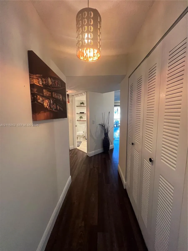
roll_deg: +0.7
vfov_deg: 106.2
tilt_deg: -7.0
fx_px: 94
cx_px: 94
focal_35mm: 13
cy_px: 126
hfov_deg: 89.9
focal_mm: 1.57
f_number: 1.8
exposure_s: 1/60
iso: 400
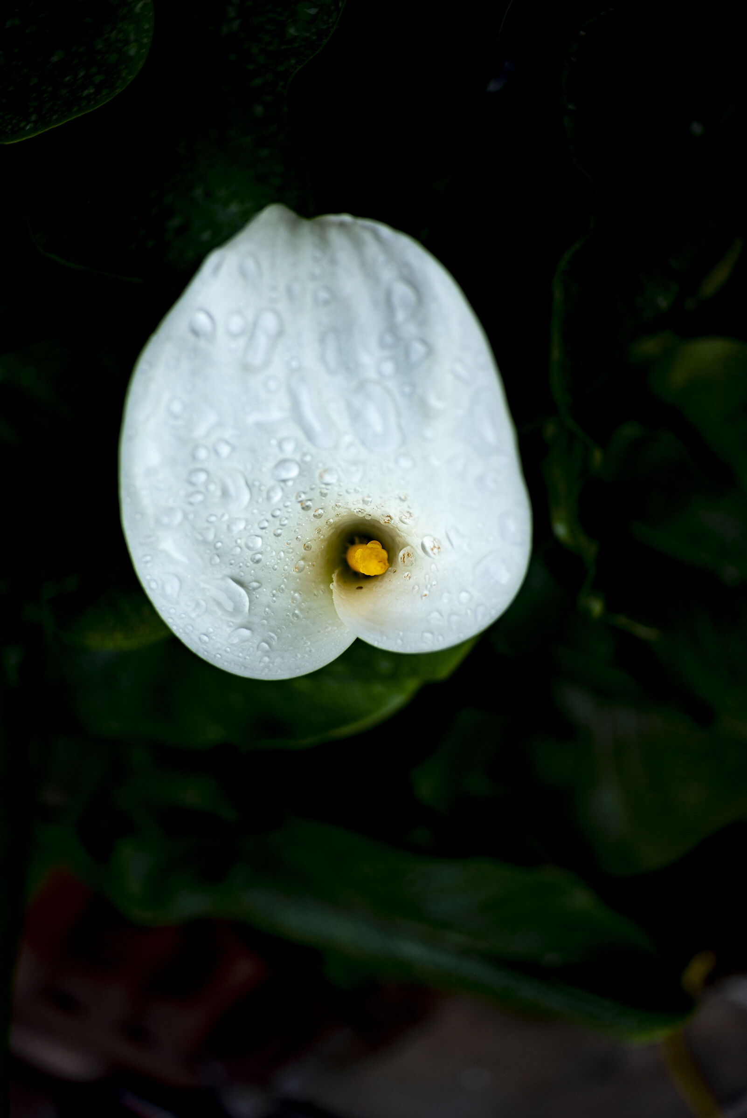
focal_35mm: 28
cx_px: 374
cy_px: 559
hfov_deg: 46.4
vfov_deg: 65.5
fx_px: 871
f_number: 2.8
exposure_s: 1/200
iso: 100
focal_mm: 28
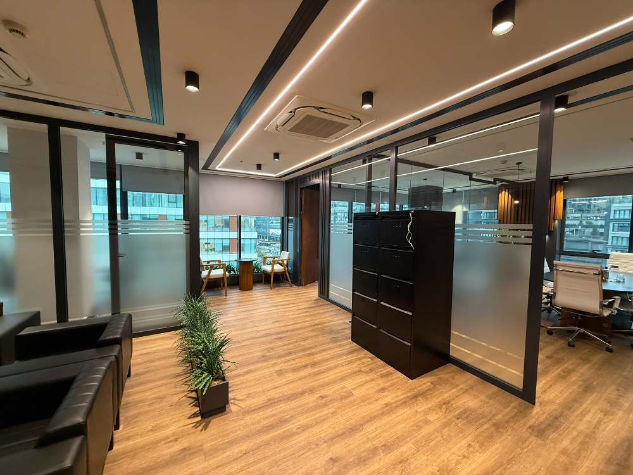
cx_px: 316
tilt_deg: -1.8
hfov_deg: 102.1
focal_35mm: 14
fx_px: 256
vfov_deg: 85.7
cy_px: 238
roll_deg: -1.0
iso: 200
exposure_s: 1/50
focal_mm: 2.22
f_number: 2.2
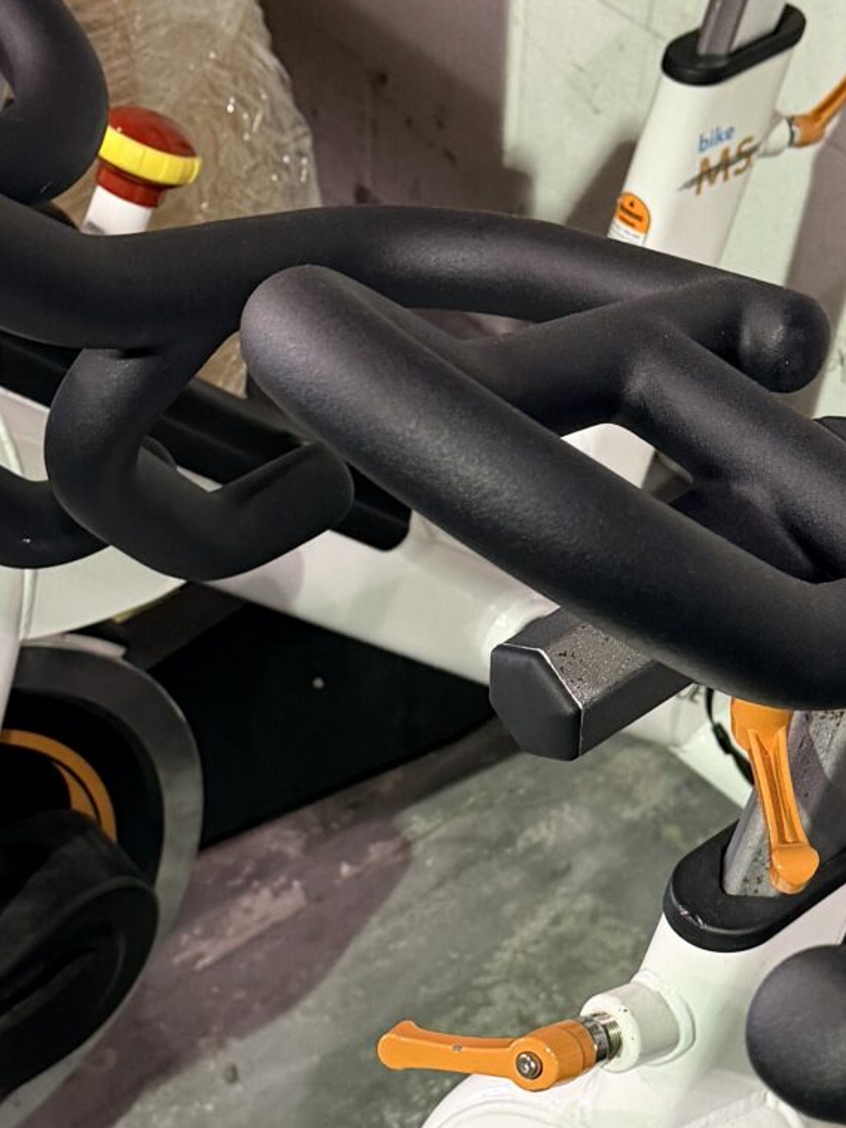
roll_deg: -5.1
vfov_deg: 24.1
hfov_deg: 18.1
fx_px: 2640
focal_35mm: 81
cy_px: 672
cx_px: 617
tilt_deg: -43.7
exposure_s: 1/60
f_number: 1.78
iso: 250
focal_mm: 6.76
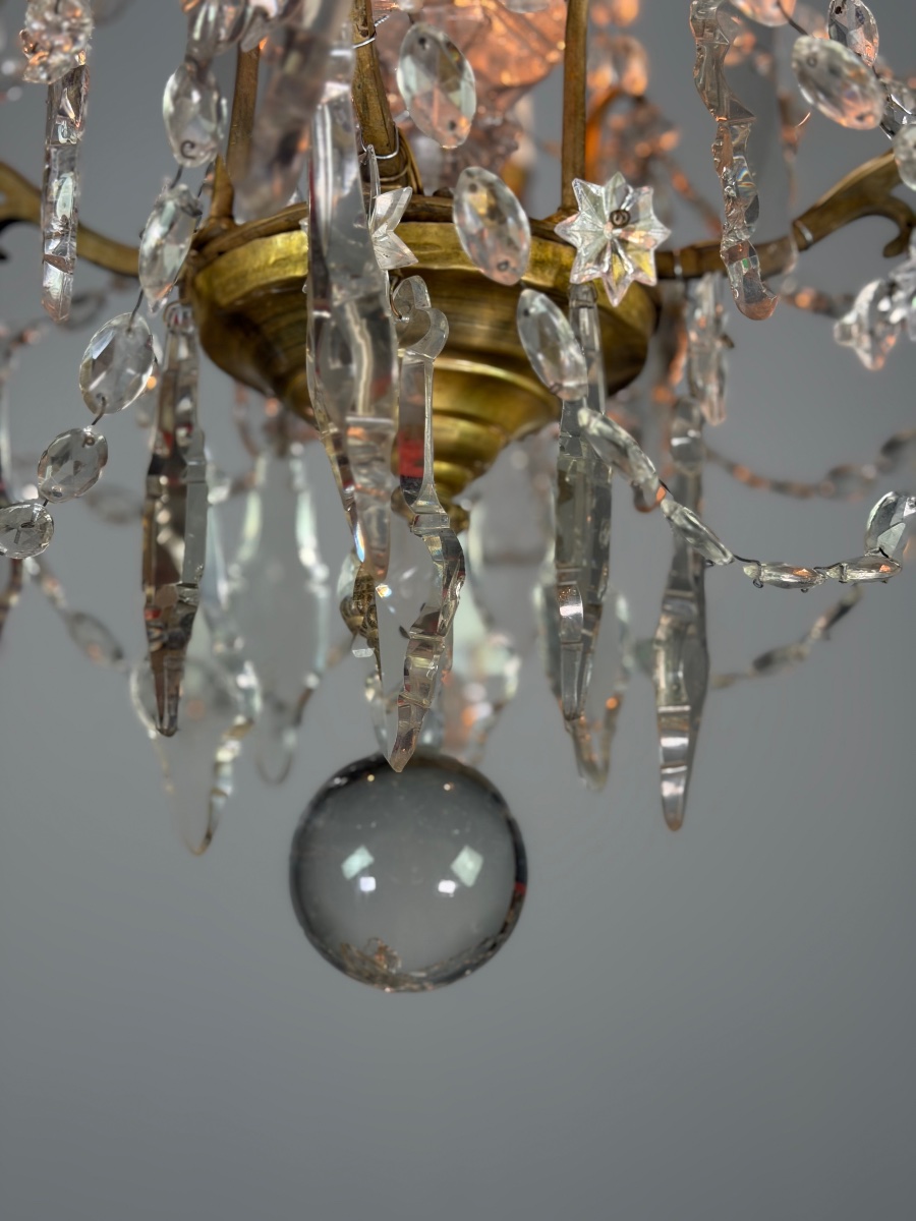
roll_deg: -1.7
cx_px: 458
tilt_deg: +11.2
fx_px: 1694
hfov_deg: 30.3
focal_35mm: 48
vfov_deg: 39.7
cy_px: 610
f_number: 1.78
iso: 80
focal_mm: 6.76
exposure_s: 1/50
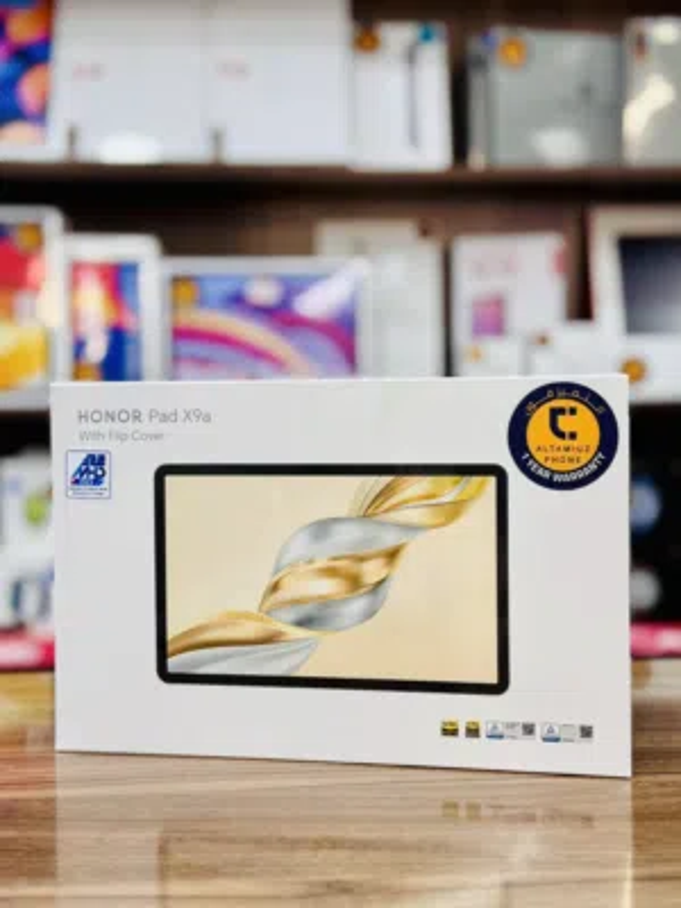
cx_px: 340
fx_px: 1259
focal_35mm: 48
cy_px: 454
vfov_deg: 39.7
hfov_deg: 30.3
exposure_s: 1/100
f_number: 1.78
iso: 50
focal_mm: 6.76
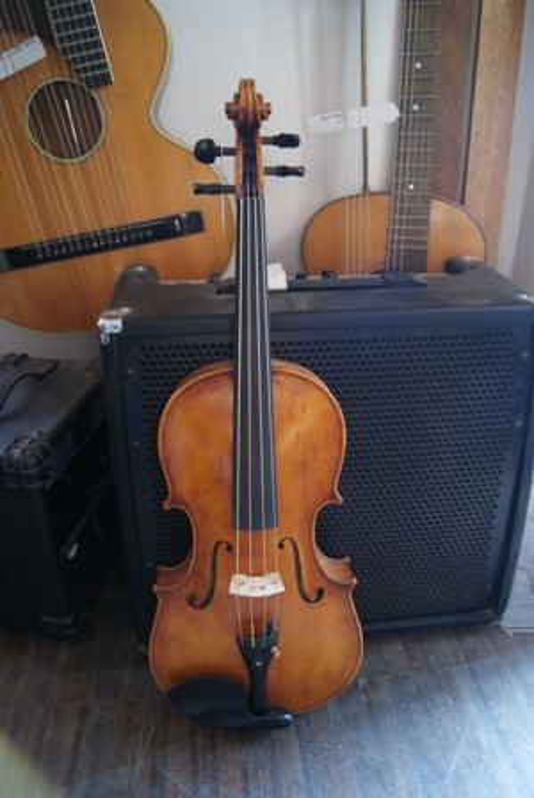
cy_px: 399
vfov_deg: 67.3
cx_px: 267
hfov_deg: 48.1
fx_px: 599
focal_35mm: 27
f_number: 3.5
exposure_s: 1/20
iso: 400
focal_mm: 18
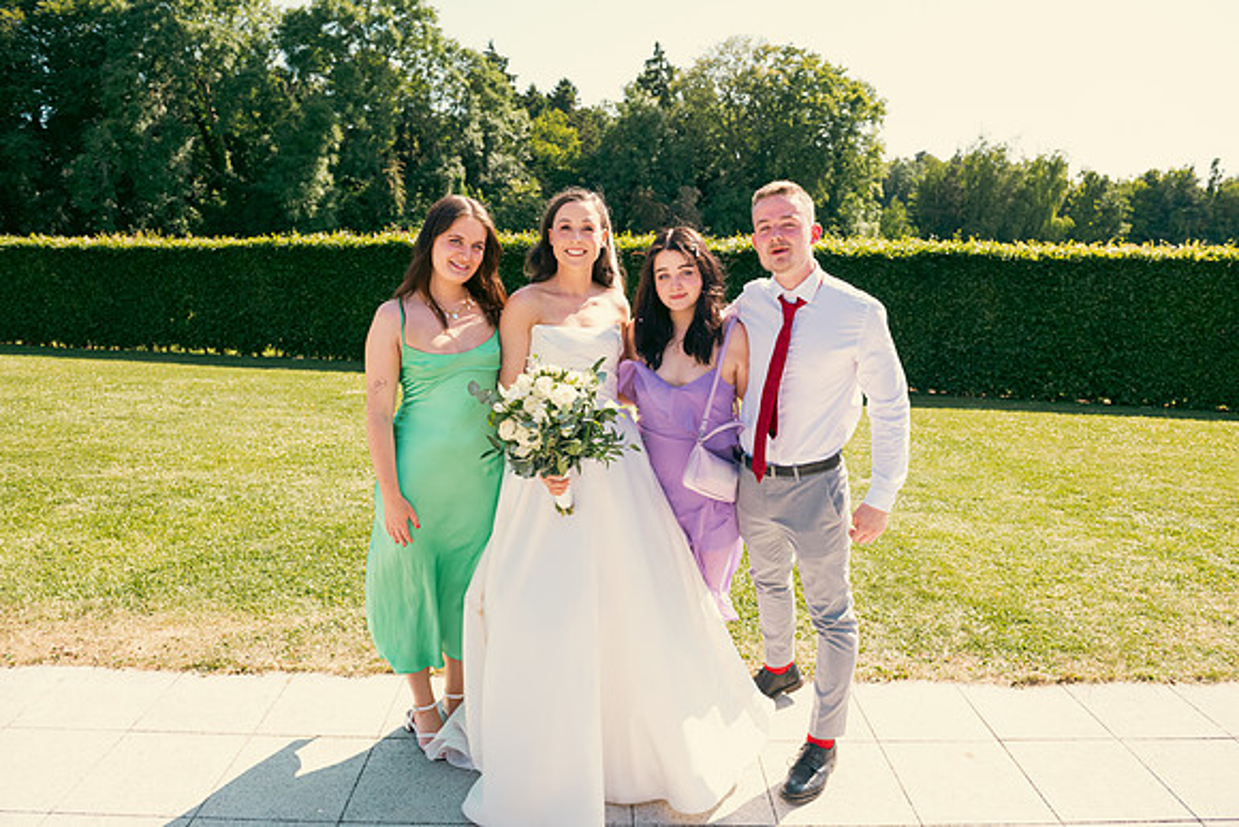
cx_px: 620
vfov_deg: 53.2
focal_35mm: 24
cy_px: 414
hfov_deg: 73.7
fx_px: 826
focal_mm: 24
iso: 200
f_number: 5.6
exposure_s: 1/400
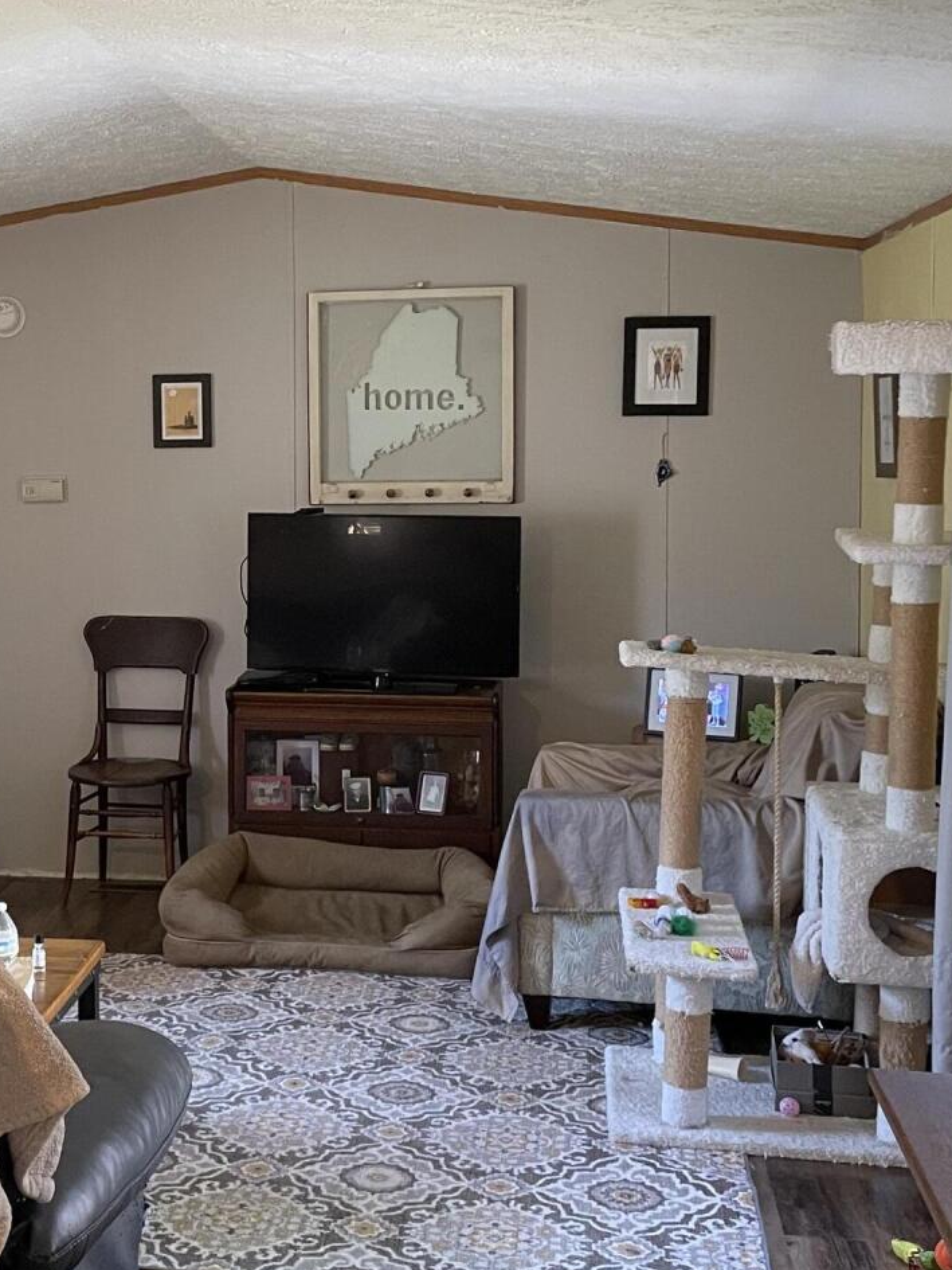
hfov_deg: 26.0
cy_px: 566
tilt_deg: -4.3
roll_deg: +0.8
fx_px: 2016
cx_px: 173
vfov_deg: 34.9
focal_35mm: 55
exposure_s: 1/60
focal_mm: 4.2
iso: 200
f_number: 1.6
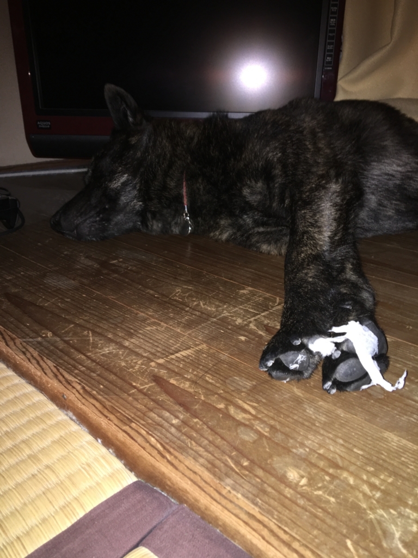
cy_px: 279
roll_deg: -1.4
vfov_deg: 61.7
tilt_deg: -22.8
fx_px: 467
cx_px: 209
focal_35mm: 29
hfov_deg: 48.2
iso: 32
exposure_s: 1/16
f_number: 2.2
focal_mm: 4.15
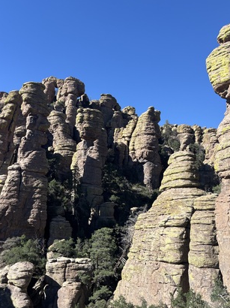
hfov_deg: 42.7
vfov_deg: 55.4
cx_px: 137
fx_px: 293
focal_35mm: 33
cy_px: 154
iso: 50
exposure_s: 1/2105
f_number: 1.6
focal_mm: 5.96
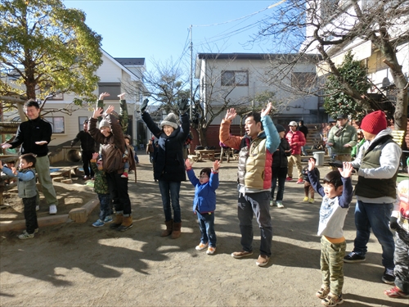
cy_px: 154
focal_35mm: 24
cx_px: 204
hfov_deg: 71.6
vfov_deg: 56.8
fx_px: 284
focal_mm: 4.24
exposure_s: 1/640
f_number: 3
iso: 80
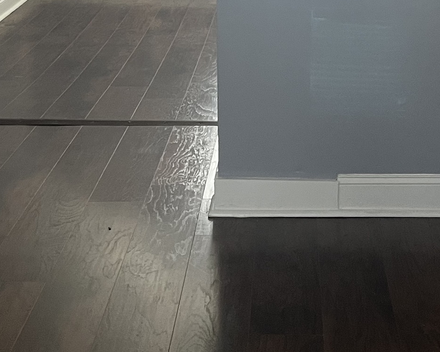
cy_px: -76
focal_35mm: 83
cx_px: 309
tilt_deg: -5.9
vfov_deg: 17.6
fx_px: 1081
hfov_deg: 22.9
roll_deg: -0.6
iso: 200
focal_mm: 5.1
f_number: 1.6
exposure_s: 1/60
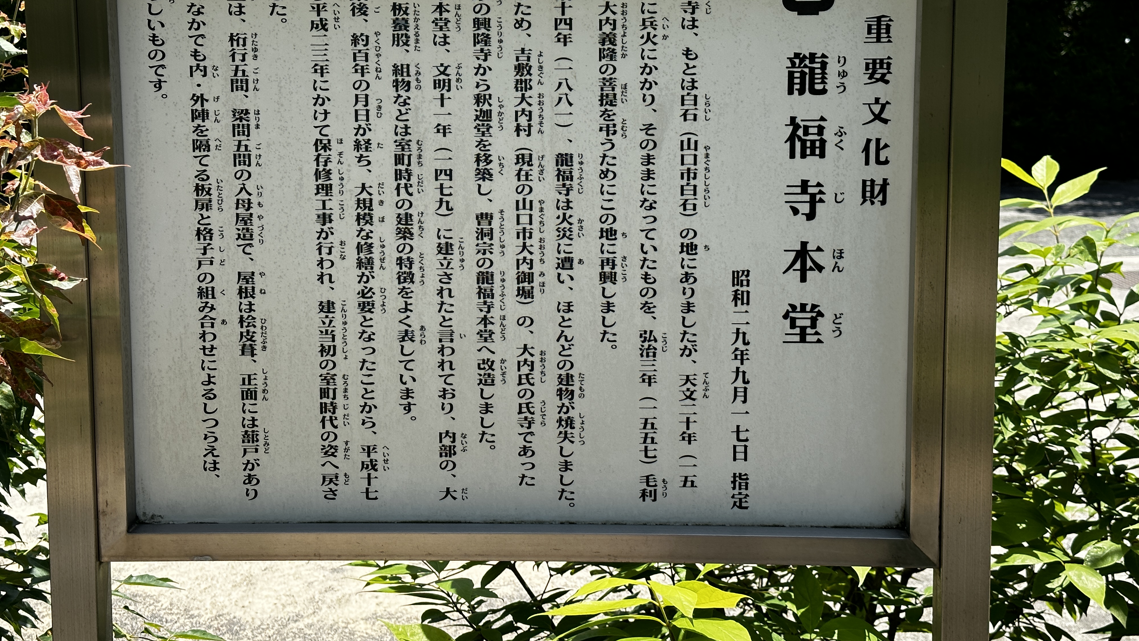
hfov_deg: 39.2
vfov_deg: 22.5
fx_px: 1601
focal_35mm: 53
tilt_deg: -7.2
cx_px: 562
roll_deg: +1.4
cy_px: 217
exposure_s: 1/1953
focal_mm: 6.86
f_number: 1.78
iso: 64
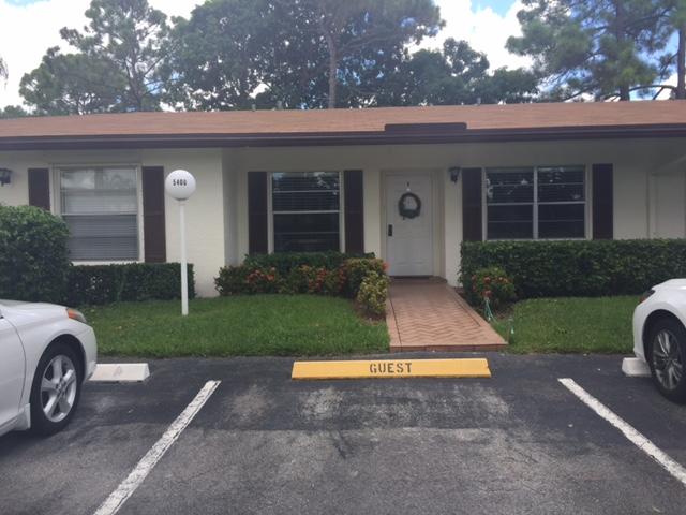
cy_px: 258
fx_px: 575
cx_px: 343
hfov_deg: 61.7
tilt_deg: -2.0
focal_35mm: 29
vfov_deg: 48.2
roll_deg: +0.2
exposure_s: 1/659
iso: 32
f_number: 2.2
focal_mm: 4.15
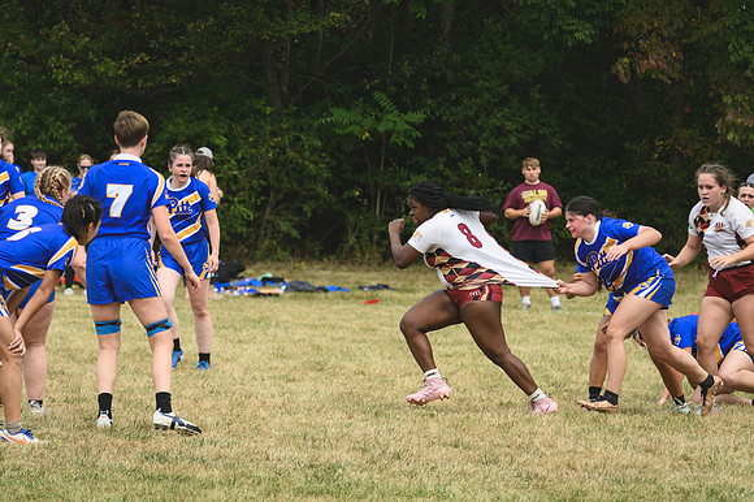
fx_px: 6907
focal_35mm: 330
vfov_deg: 4.2
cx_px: 377
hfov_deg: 6.2
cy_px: 251
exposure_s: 1/1000
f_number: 5.3
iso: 320
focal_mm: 220
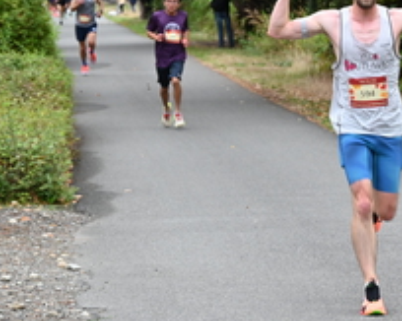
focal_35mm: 233
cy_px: 74
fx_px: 2771
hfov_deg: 8.3
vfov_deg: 6.6
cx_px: 410
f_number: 6.3
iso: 560
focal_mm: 92
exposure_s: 1/125
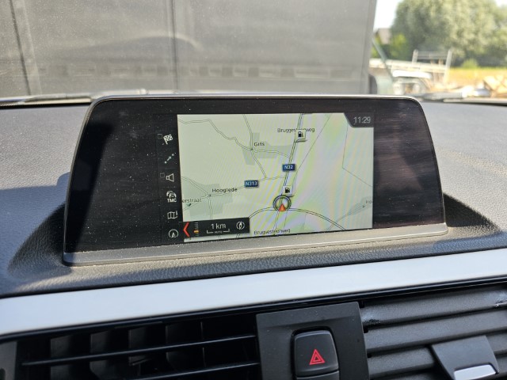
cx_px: 254
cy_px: 190
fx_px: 337
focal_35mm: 23
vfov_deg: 58.9
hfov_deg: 73.9
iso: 12
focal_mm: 6.3
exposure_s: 1/102
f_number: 1.7
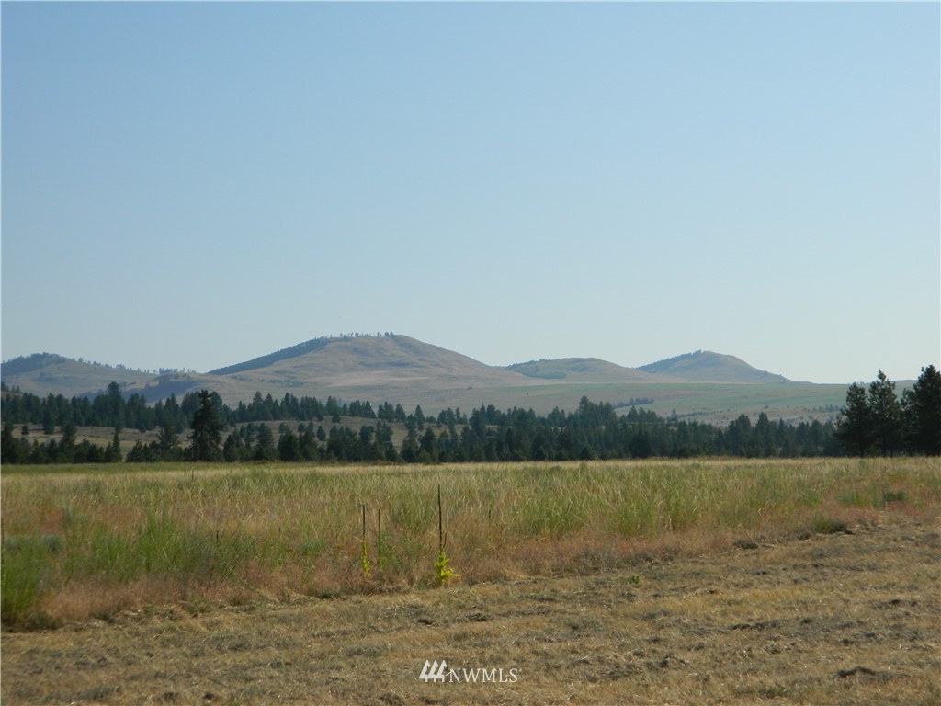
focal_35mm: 84
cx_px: 470
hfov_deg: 23.3
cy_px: 353
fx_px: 2283
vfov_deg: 17.6
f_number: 11.9
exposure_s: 1/160
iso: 80
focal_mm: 15.1
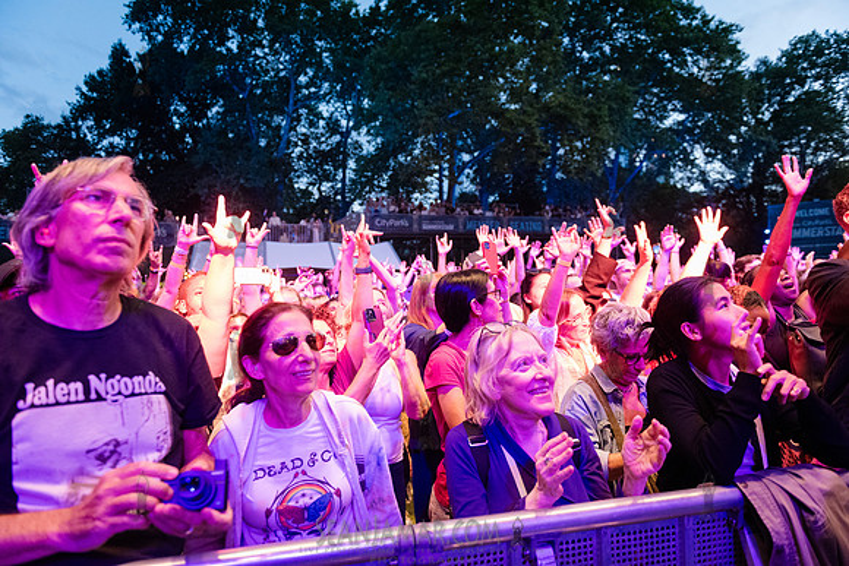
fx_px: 566
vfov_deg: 53.2
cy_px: 283
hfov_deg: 73.7
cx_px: 424
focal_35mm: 24
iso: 6400
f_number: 2.8
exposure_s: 1/500
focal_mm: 24
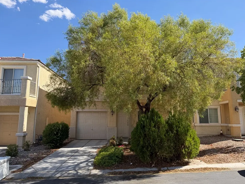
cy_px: 94
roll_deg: +0.6
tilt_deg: +9.6
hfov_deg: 69.4
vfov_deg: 54.9
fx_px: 177
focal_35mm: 25
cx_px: 124
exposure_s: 1/2110
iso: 80
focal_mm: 6.76
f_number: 1.78
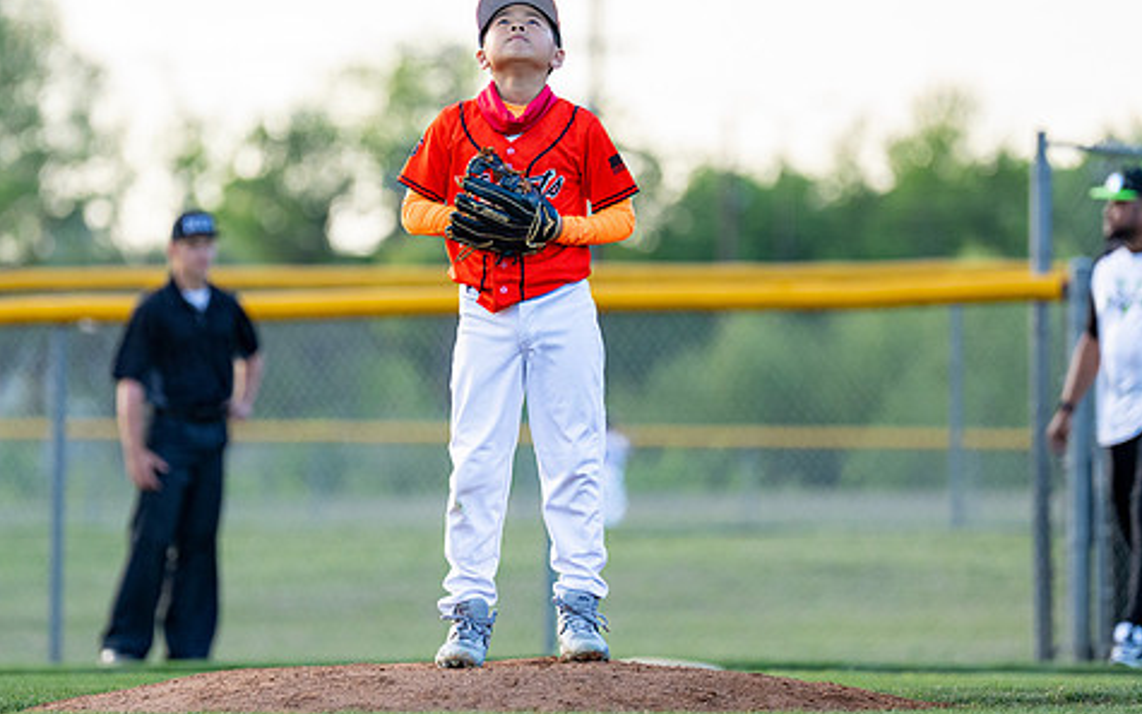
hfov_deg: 5.7
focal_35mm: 367
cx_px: 500
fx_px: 11424
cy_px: 307
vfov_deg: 3.6
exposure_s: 1/2500
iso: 800
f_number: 2.8
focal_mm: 200
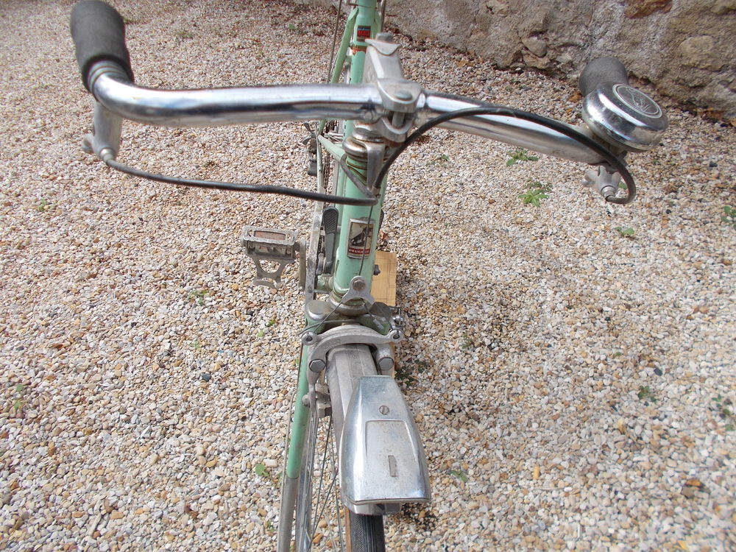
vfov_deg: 53.1
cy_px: 276
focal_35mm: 26
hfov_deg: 67.3
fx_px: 553
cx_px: 368
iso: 80
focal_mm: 4.6
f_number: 3.2
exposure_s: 1/400
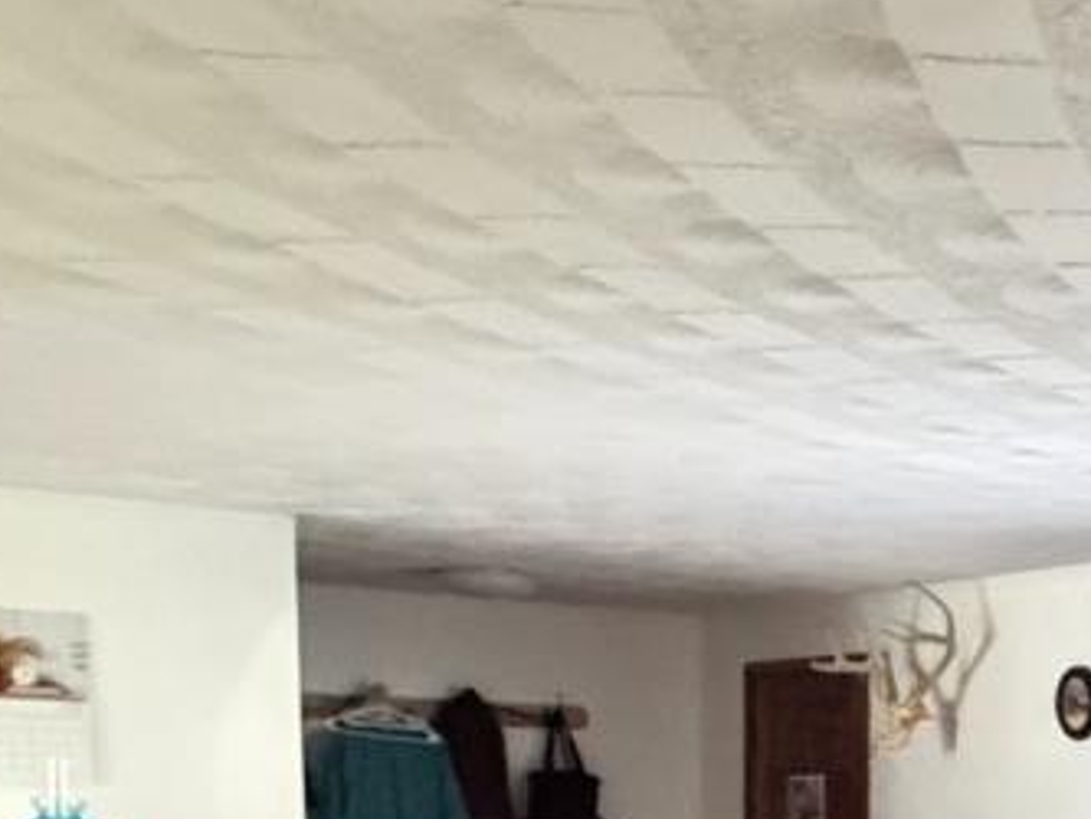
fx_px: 1986
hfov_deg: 26.7
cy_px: 978
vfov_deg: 21.6
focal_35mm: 63
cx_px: 1360
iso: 1250
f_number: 2.2
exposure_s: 1/50
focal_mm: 2.22
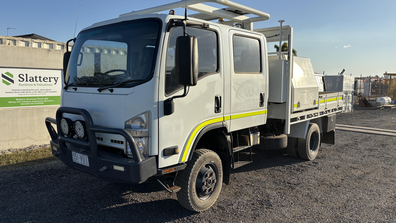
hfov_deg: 66.1
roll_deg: -1.1
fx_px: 305
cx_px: 200
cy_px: 103
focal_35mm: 29
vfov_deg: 40.2
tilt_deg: -5.6
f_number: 1.6
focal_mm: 5.96
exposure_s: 1/3311
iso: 50
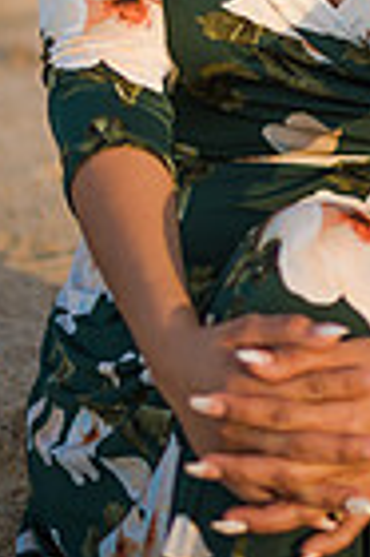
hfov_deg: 5.0
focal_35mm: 274
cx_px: 314
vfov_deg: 7.4
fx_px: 4234
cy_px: -223
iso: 64
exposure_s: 1/640
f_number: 1.8
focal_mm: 85
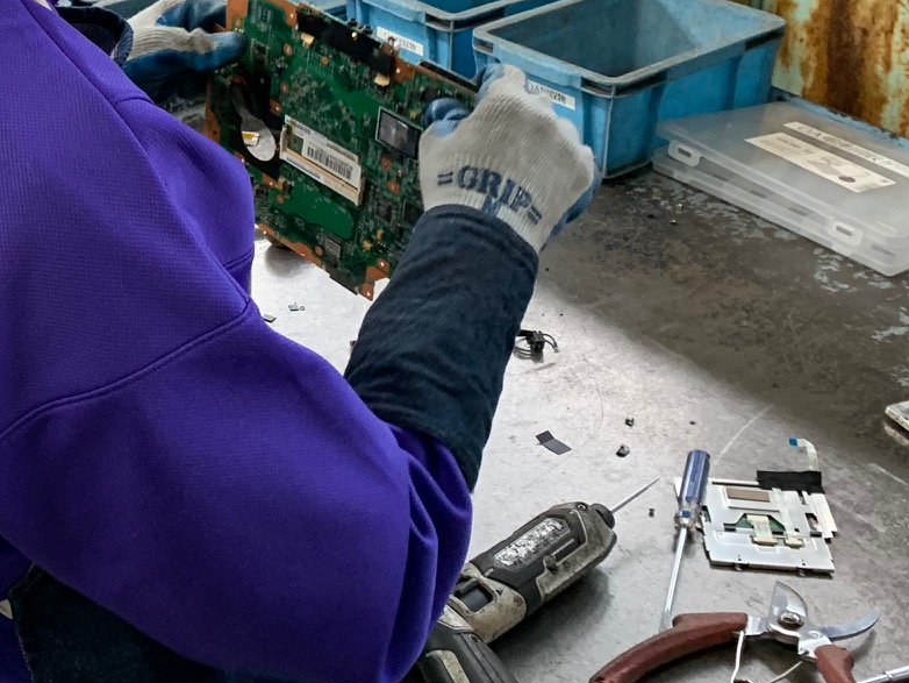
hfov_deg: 26.5
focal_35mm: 67
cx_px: -112
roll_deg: +4.9
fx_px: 1760
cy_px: 61
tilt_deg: -23.4
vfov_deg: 21.4
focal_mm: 4.25
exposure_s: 1/60
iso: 125
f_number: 1.8
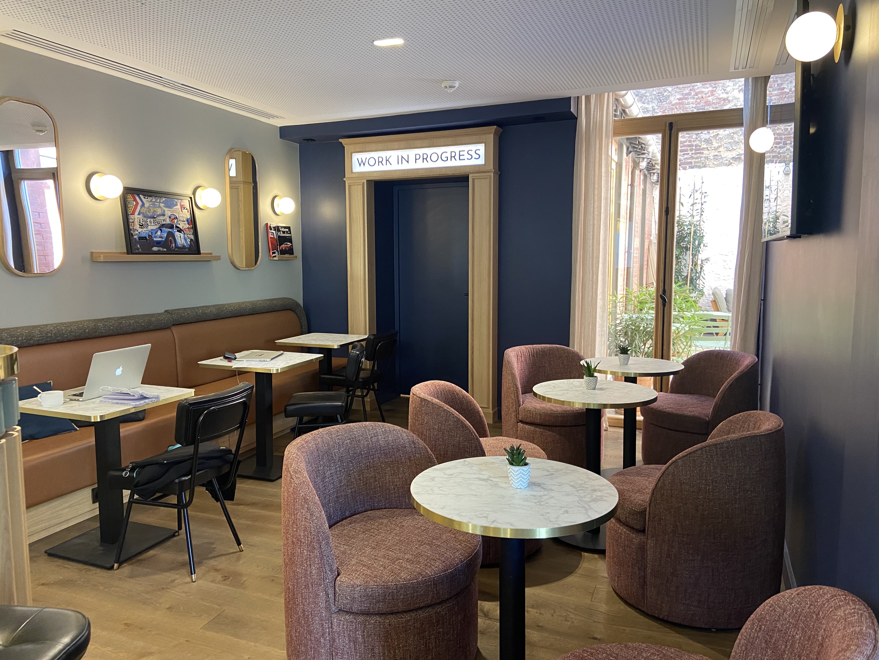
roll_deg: +1.4
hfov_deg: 67.3
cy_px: 330
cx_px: 440
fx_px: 660
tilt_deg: -7.2
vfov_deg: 53.1
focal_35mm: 26
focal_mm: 4.25
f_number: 1.8
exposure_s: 1/50
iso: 160
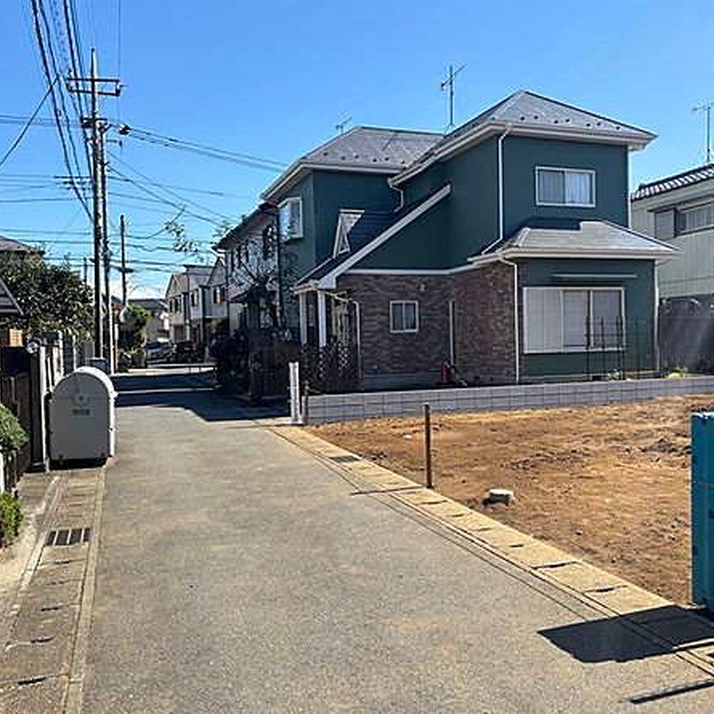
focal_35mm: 31
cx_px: 371
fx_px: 723
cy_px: 356
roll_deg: -0.6
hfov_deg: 52.5
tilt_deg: -1.7
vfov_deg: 52.5
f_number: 1.6
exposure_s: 1/2105
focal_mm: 5.96
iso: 50
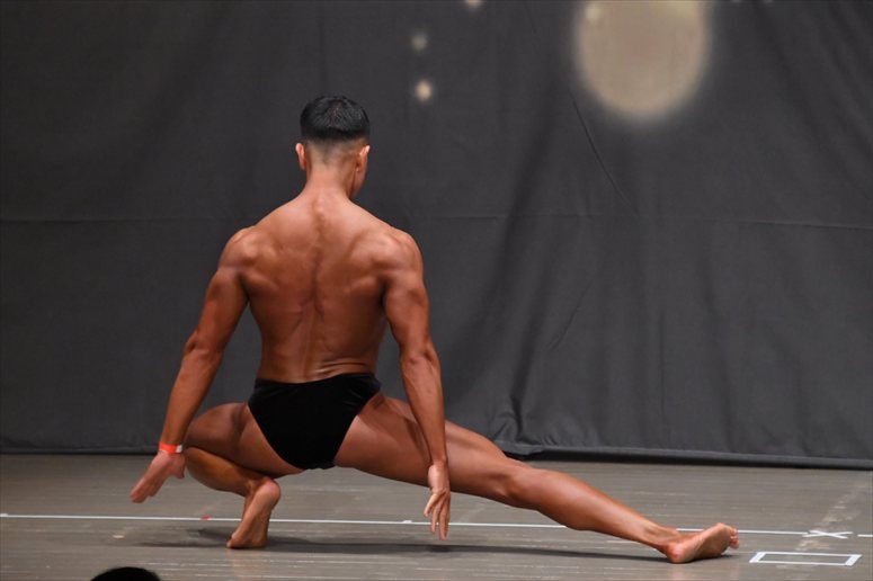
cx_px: 436
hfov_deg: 6.5
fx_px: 7635
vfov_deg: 4.4
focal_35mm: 315
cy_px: 290
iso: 6400
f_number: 5.6
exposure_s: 1/400
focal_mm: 210
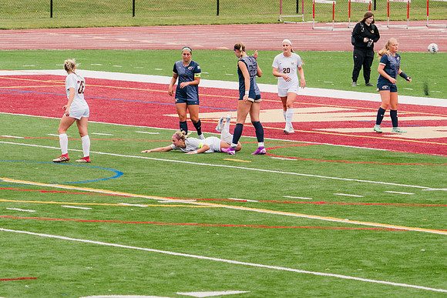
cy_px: 168
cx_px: 216
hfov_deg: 6.5
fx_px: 3923
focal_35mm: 316
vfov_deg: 4.4
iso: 640
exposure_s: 1/1600
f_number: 5.6
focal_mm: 200
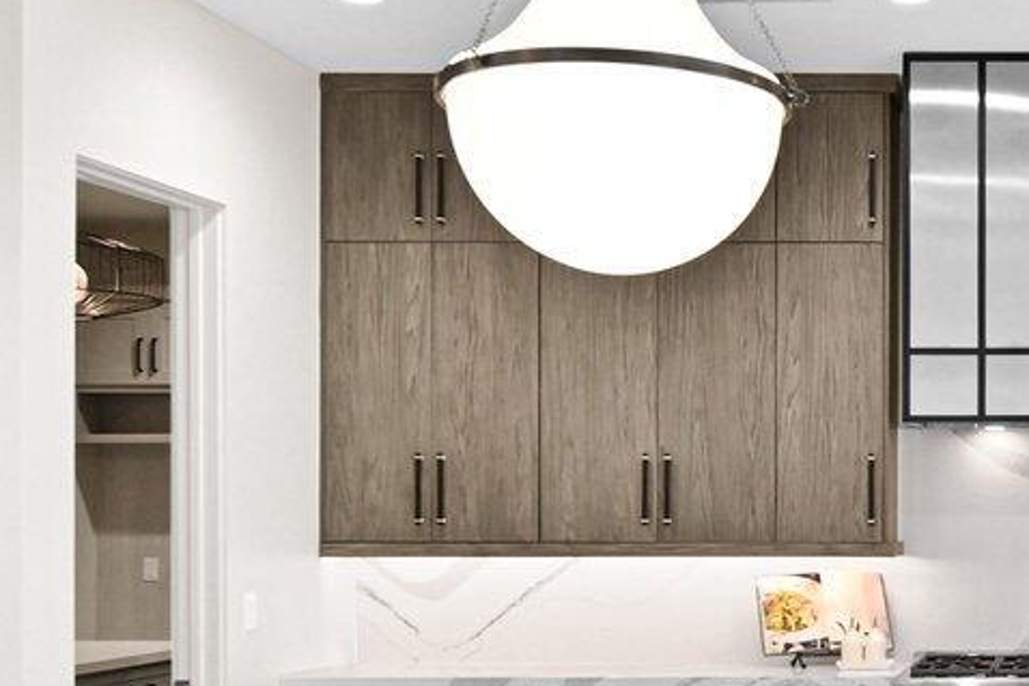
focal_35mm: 60
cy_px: 547
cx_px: 1094
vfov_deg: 22.3
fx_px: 1715
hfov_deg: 30.4
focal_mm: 14
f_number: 6.3
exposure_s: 1/25
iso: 320
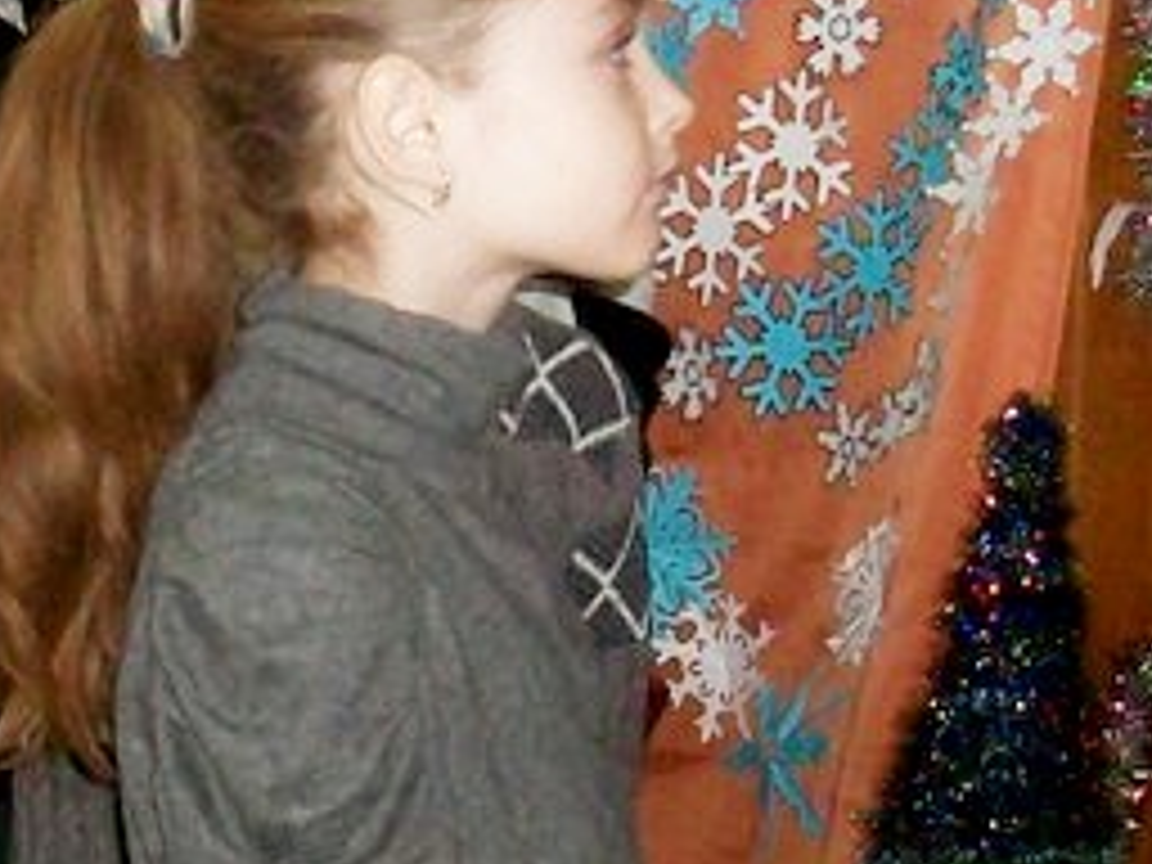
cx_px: 324
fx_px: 4426
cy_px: 50
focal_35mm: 133
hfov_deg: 14.8
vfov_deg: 11.1
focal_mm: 5.7
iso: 160
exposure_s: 1/60
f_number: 2.8
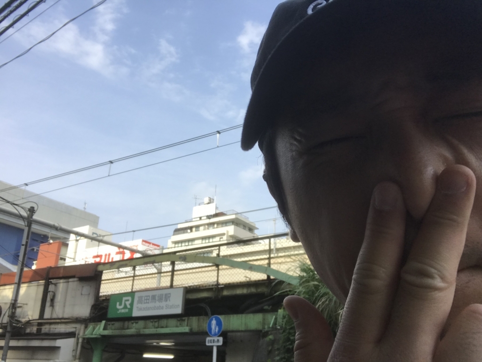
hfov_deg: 56.8
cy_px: 181
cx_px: 241
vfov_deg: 44.2
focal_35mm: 32
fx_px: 446
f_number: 2.2
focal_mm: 2.87
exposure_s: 1/637
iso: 25
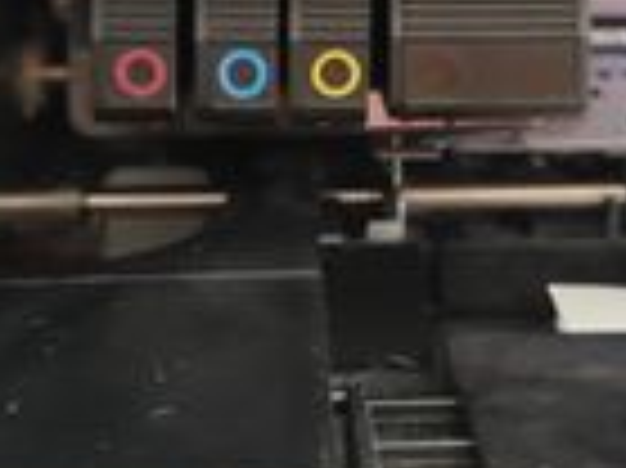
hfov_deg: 30.2
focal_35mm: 64
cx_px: 363
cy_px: 25
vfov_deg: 22.2
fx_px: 1156
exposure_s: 1/20
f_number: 1.8
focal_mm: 5.4
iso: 1600
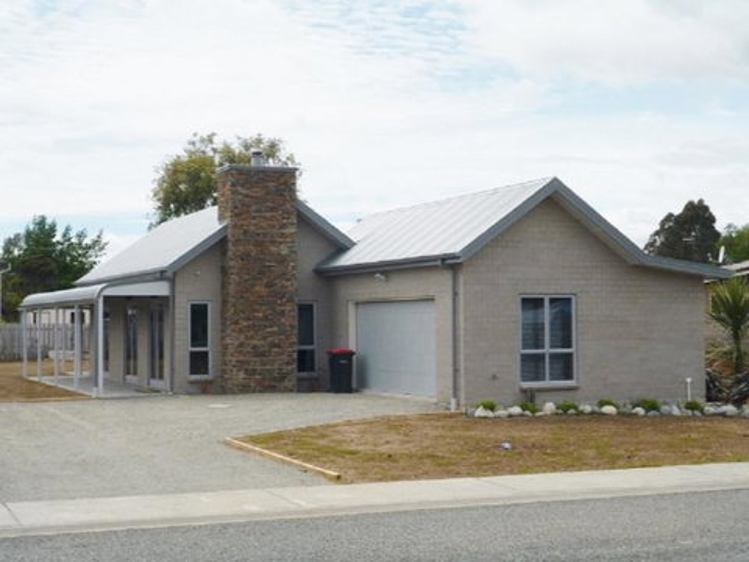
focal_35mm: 56
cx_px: 374
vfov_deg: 26.1
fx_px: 1212
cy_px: 281
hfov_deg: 34.3
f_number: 13
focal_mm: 10
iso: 100
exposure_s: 1/100
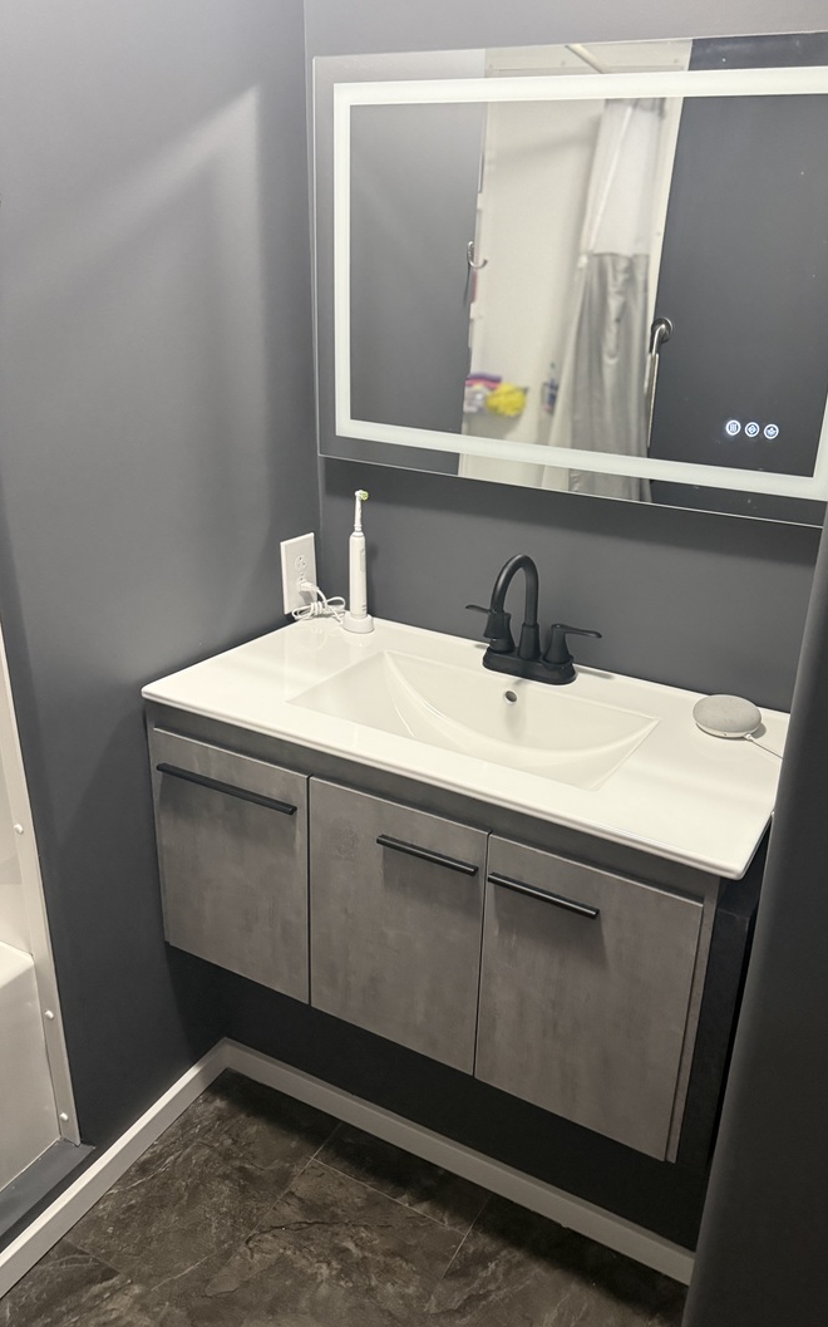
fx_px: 939
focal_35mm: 26
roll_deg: -3.3
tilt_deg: -20.5
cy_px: 652
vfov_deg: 70.4
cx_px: 506
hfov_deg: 47.2
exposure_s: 1/60
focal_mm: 6.76
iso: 800
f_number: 1.78
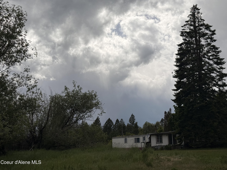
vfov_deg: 30.3
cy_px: 85
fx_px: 315
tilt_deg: +14.3
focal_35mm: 48
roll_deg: +0.0
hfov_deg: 39.7
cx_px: 114
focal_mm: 6.76
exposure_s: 1/13333
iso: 50
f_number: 1.78
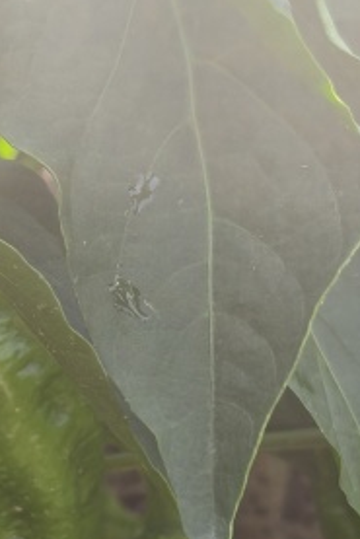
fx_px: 1378
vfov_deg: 22.0
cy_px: 361
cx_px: 0
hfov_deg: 14.6
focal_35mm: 92
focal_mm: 5.6
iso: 149
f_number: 1.57
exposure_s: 1/654
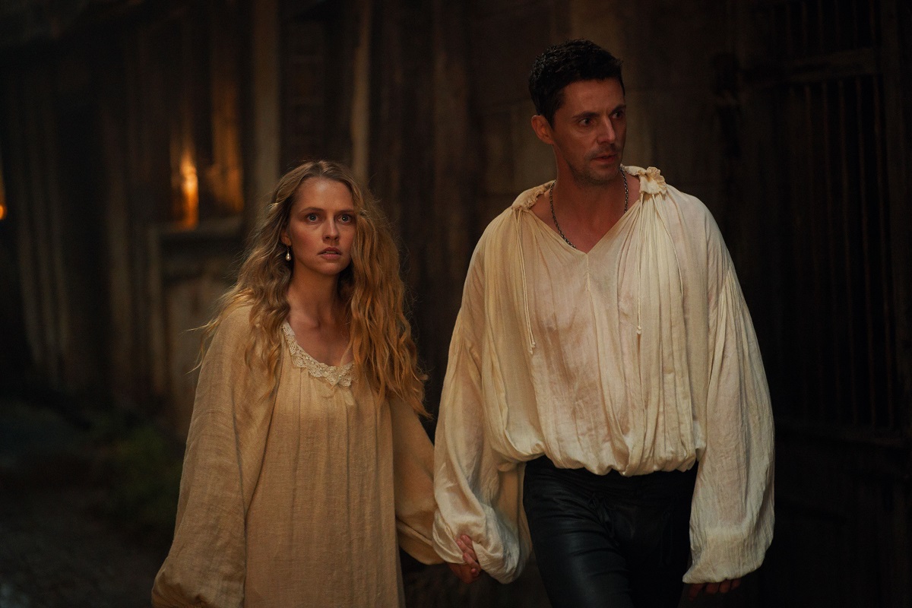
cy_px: 304
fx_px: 2153
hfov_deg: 23.9
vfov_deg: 16.1
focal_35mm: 85
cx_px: 456
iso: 6400
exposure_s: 1/160
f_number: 2
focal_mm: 85
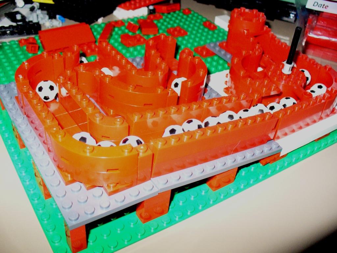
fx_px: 360
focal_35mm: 37
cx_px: 168
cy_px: 126
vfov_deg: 38.7
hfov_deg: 50.1
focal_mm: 6.1
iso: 400
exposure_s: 1/60
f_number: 2.8
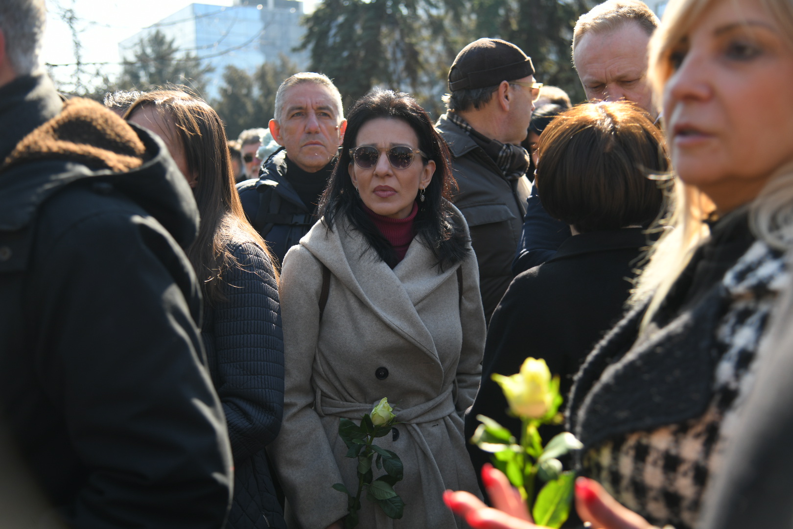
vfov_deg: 27.0
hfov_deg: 39.6
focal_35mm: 50
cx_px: 396
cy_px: 264
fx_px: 1101
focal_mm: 50
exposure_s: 1/500
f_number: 4
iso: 200
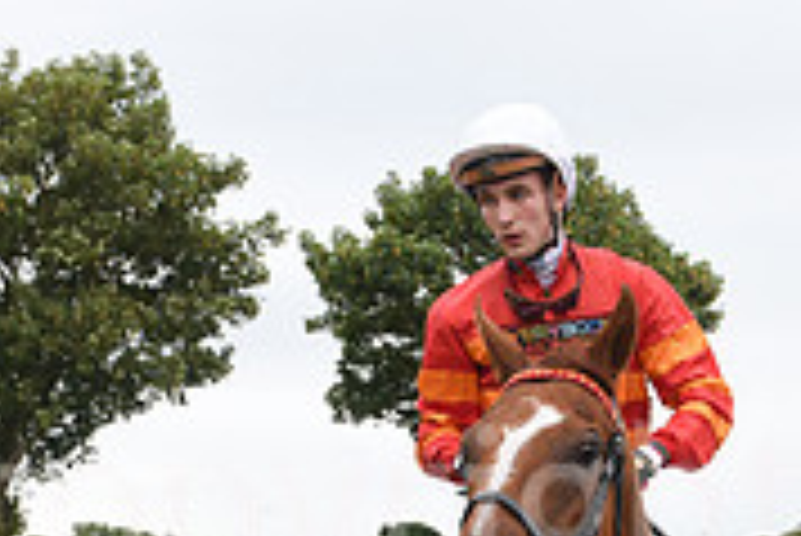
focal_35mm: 78
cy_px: 795
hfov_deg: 25.8
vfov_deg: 16.1
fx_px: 1737
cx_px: 531
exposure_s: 1/1250
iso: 800
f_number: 5
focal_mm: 24
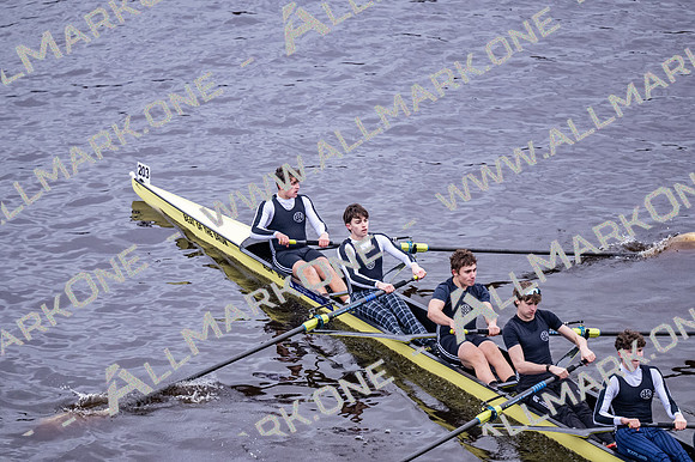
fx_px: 5788
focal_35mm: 300
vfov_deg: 4.6
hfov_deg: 6.9
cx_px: 348
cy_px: 231
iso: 2500
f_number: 2.8
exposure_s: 1/2000
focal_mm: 200
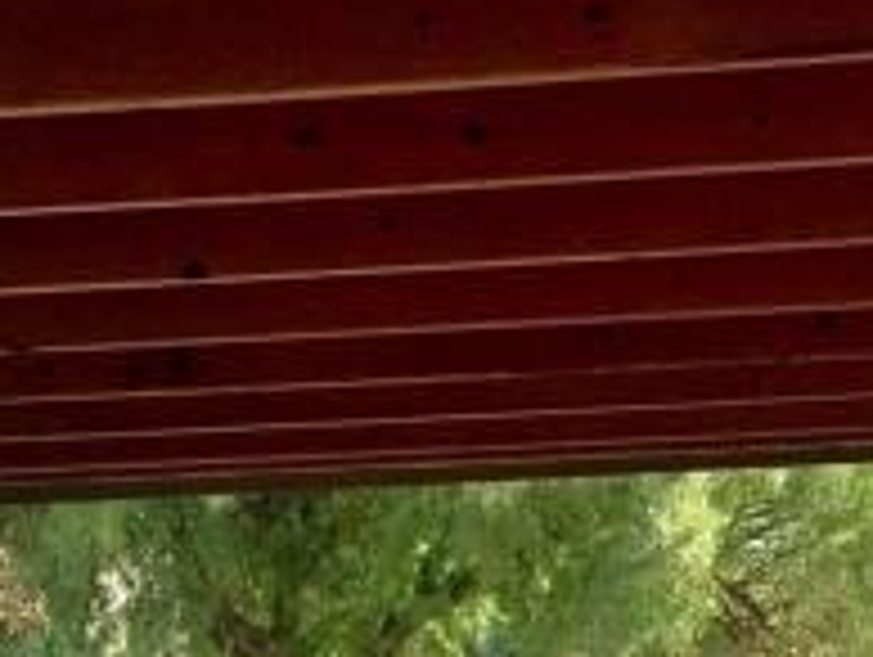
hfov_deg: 12.9
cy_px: 1233
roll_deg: -0.7
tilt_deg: -5.2
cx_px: 414
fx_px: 3863
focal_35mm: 153
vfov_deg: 9.2
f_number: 2.2
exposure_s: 1/452
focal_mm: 4.15
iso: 25
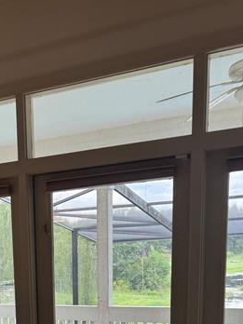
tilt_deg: -10.5
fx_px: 496
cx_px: -2
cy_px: 344
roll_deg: +2.2
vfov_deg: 32.4
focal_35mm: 53
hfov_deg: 26.1
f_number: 1.78
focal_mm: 6.76
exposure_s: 1/120
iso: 80
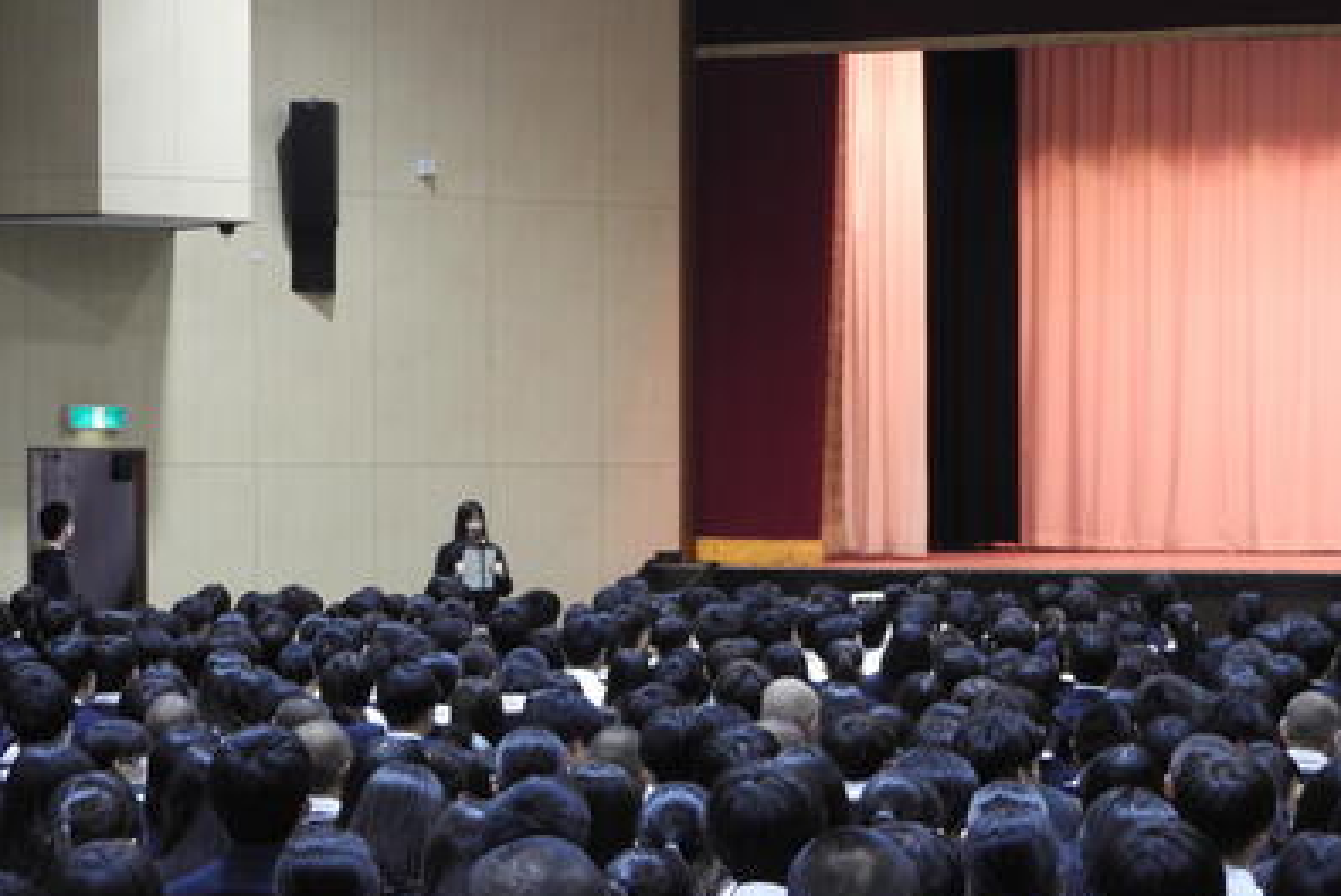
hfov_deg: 16.9
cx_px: 676
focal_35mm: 121
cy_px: 424
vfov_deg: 11.3
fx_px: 4510
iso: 450
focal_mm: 20.6
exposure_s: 1/15
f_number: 5
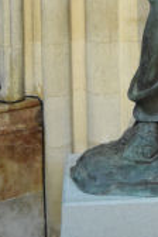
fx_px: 953
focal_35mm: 145
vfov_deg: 13.6
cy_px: -75
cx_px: 207
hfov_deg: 9.3
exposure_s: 1/100
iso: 6400
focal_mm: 27
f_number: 5
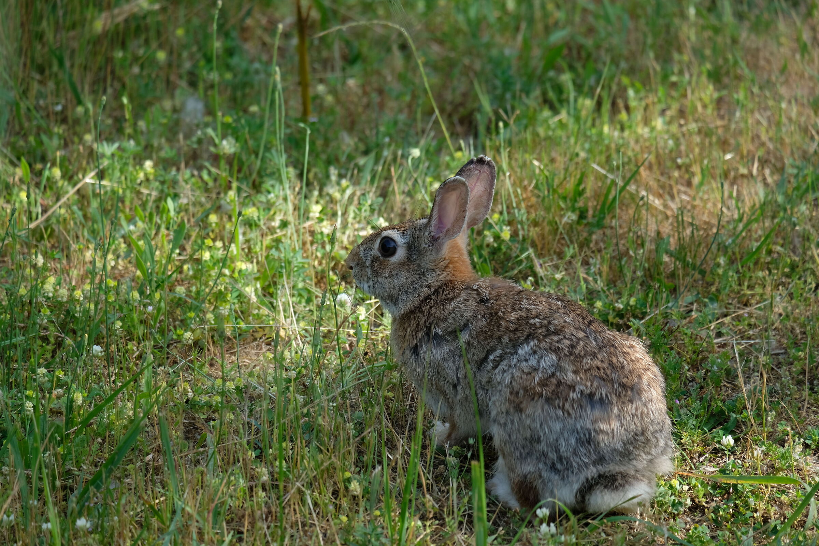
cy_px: 273
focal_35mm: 345
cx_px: 410
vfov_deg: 4.0
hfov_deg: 6.0
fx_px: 7848
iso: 200
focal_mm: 230
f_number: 6.7
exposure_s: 1/200
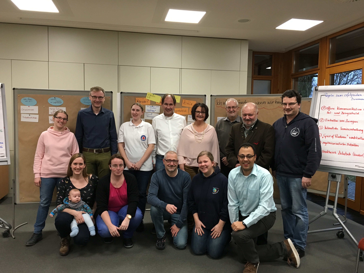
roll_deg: -1.1
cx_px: 182
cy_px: 136
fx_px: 305
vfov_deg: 48.2
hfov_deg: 61.7
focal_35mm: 29
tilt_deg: -2.7
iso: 160
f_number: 2.2
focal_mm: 4.15
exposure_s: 1/33
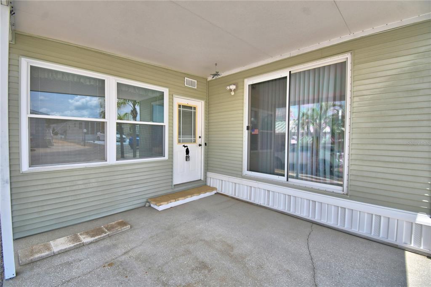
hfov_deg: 100.4
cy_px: 144
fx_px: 180
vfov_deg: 77.3
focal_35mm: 15
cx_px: 216
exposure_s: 1/640
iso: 100
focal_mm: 10
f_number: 4.5
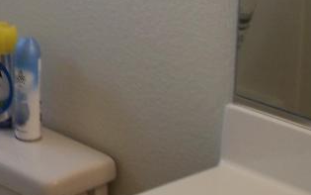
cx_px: -149
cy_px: -83
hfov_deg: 15.6
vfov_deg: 10.3
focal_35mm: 124
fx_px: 1051
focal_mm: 6.5
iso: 80
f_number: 3.1
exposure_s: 1/40
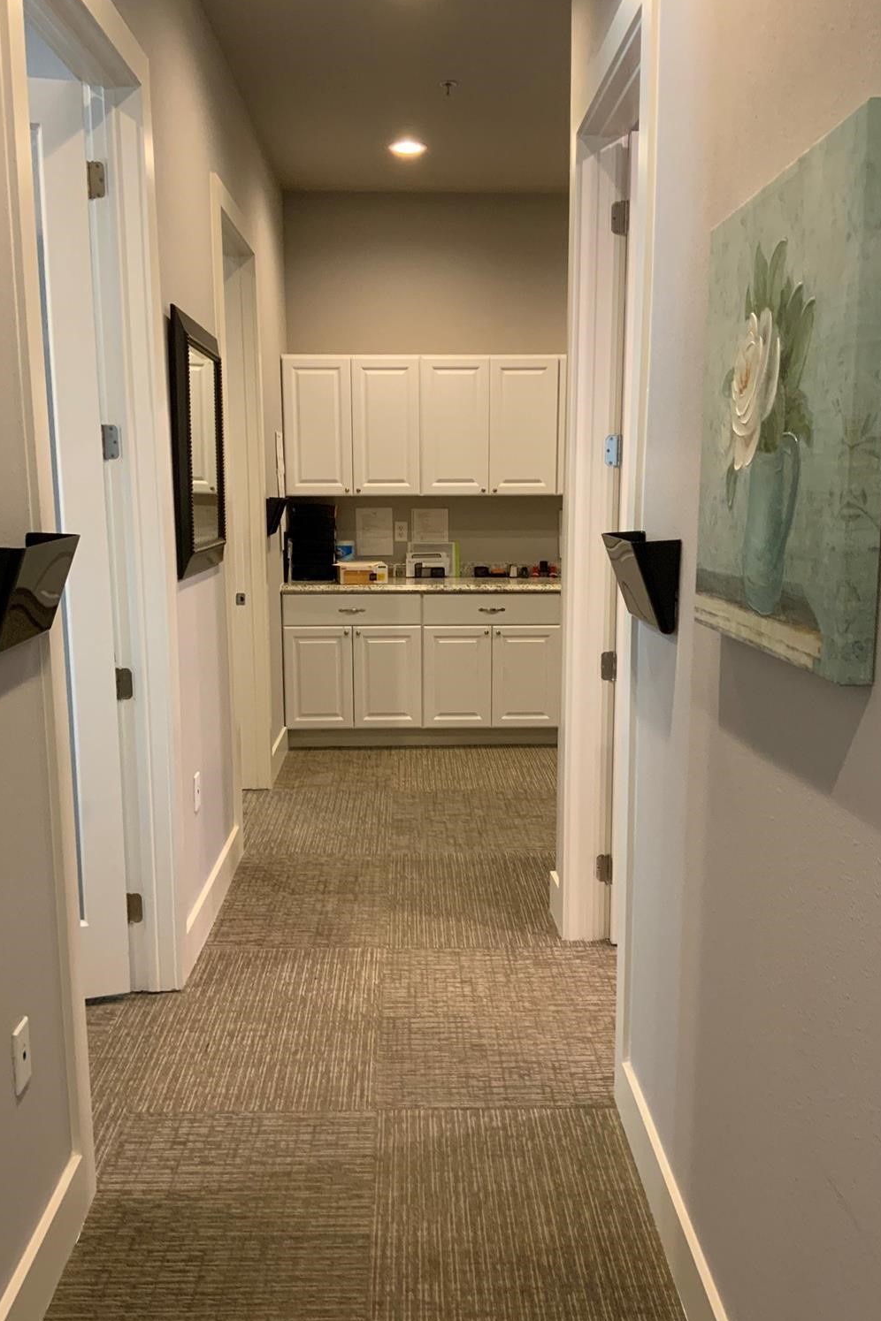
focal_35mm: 31
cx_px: 420
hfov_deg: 42.3
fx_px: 1138
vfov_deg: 60.3
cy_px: 667
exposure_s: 1/60
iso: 200
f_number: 1.8
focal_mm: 3
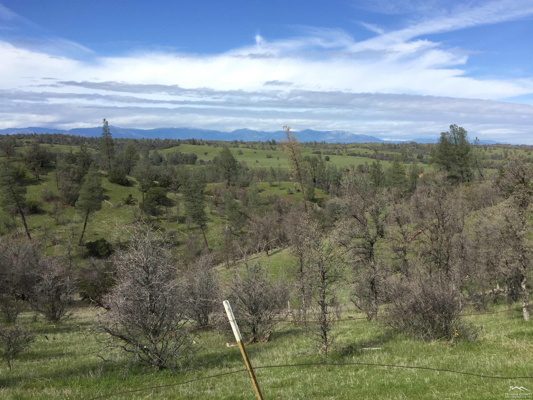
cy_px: 200
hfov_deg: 61.7
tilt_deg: -5.0
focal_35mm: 29
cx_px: 266
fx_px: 447
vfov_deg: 48.2
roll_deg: +0.0
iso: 32
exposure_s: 1/1522
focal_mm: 4.15
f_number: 2.2
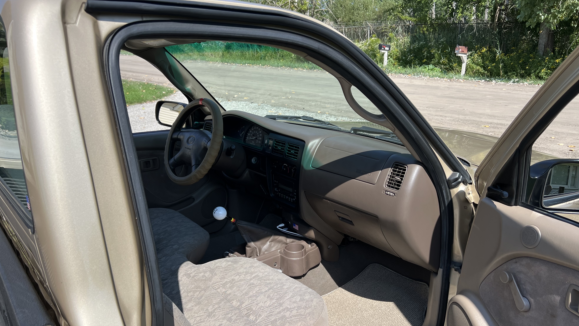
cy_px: 203
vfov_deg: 39.9
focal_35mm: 29
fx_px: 445
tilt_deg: -21.1
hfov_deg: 66.1
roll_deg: +0.6
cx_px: 292
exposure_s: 1/3356
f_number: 1.5
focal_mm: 5.7
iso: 50
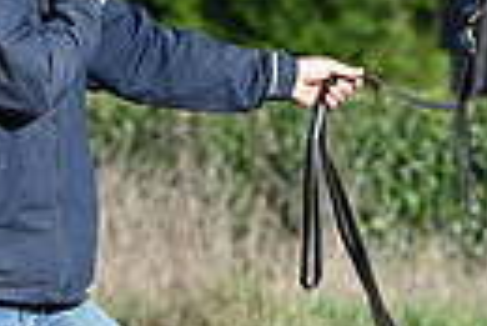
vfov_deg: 2.3
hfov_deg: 3.4
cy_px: 114
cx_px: 1023
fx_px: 8126
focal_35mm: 600
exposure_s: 1/1250
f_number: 4.5
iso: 280
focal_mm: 135
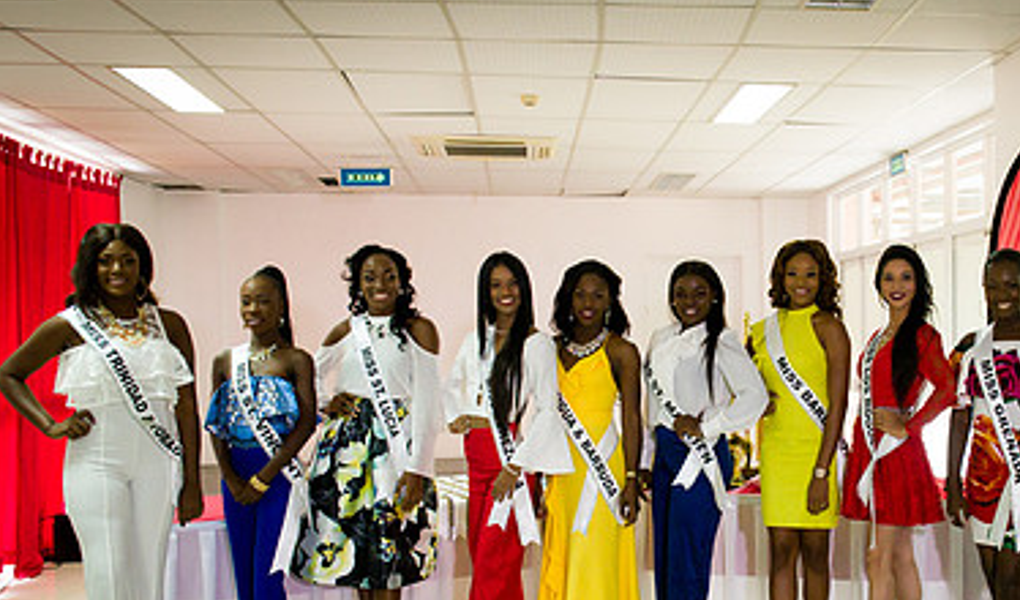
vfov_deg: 27.3
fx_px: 1231
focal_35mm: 45
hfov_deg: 43.7
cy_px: 369
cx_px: 756
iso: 3200
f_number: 6.3
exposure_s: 1/100
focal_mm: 27
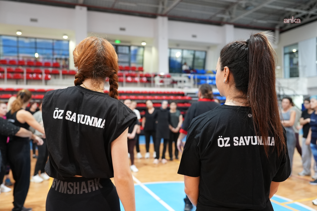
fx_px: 273
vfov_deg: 42.4
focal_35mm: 31
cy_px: 106
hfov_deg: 60.3
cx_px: 158
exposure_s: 1/160
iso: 4000
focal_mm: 31
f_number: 2.8
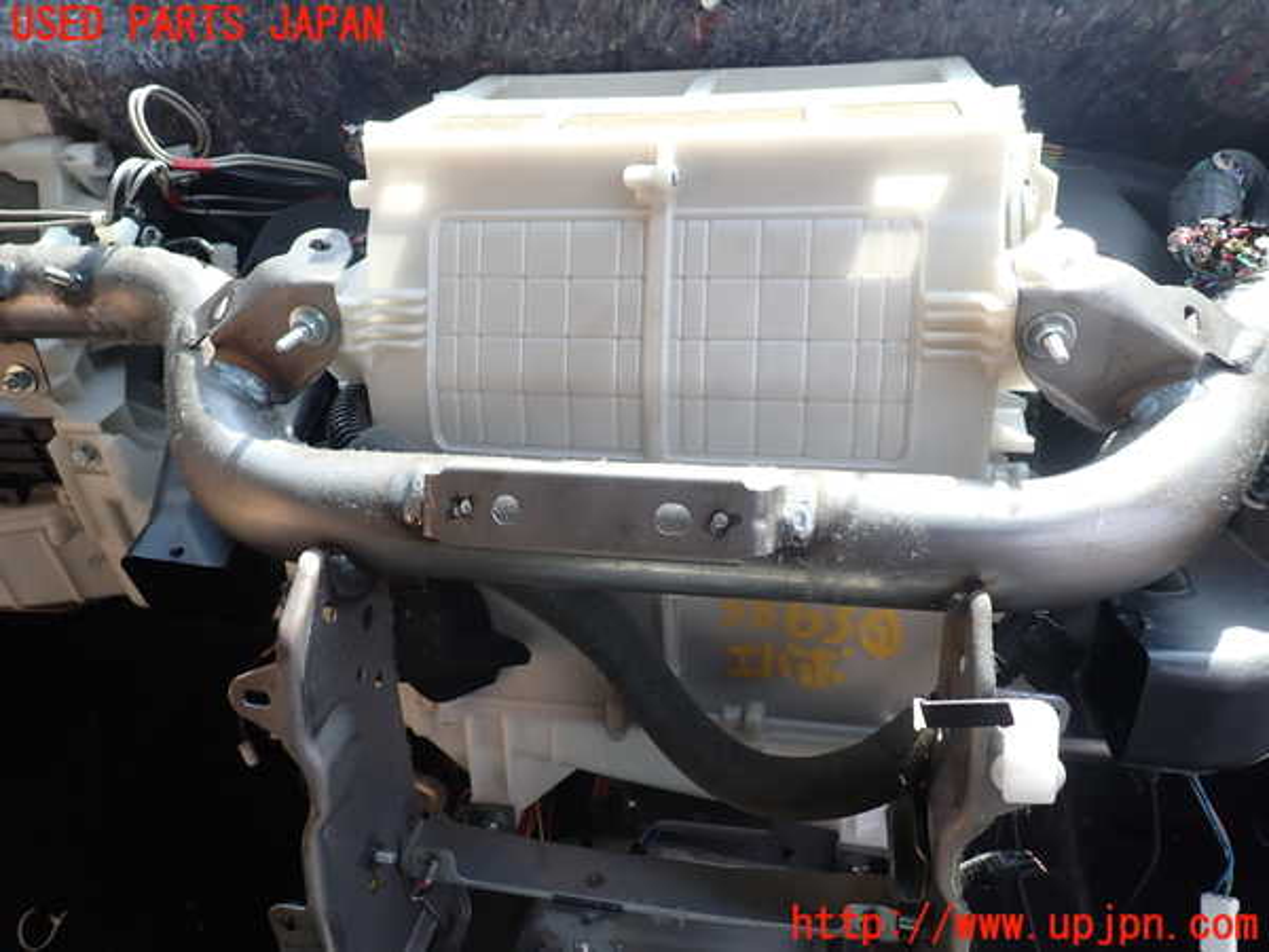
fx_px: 916
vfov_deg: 54.9
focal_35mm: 25
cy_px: 476
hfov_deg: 69.4
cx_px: 634
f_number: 2.8
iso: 100
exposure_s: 1/250
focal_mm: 4.5
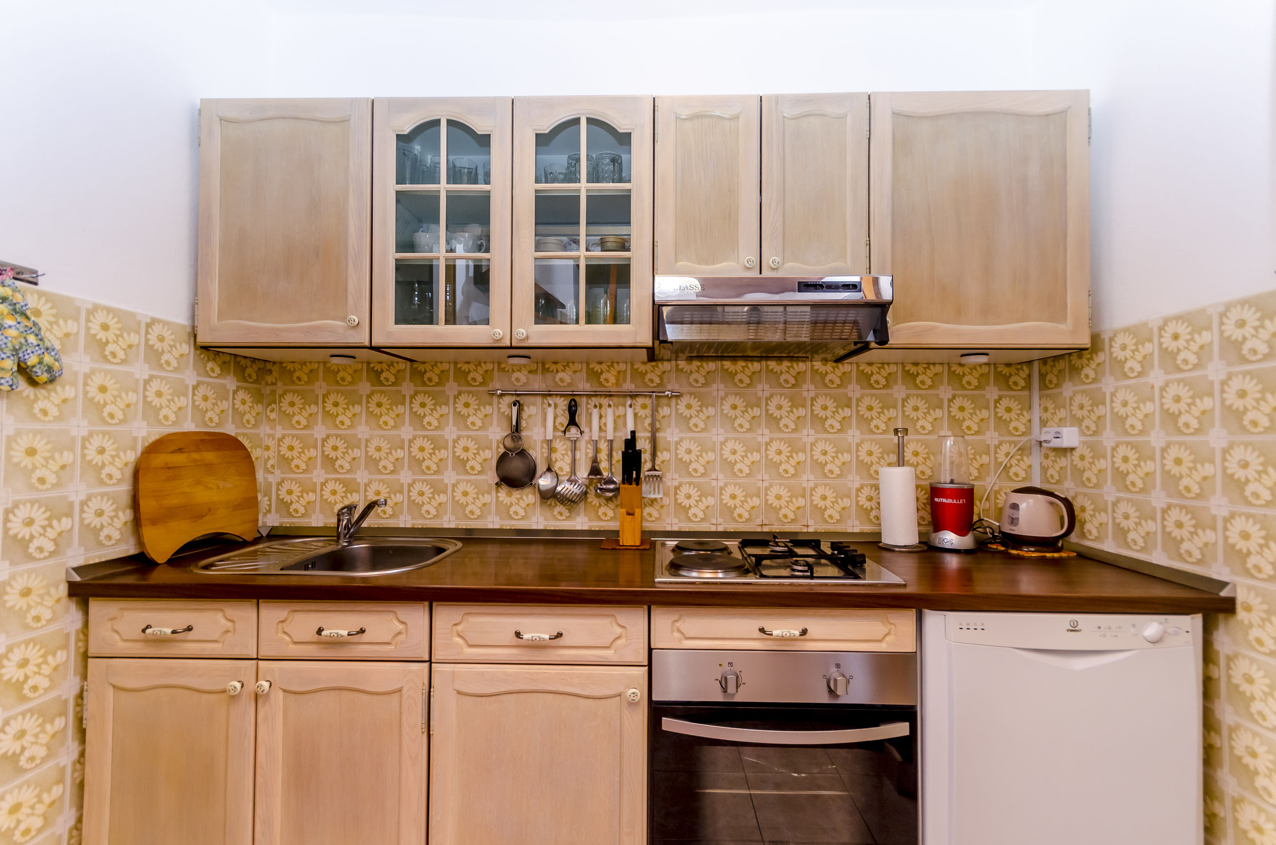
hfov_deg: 100.5
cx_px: 638
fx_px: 531
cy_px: 422
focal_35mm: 15
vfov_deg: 77.1
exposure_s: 1/100
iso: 250
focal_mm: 10
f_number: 7.1
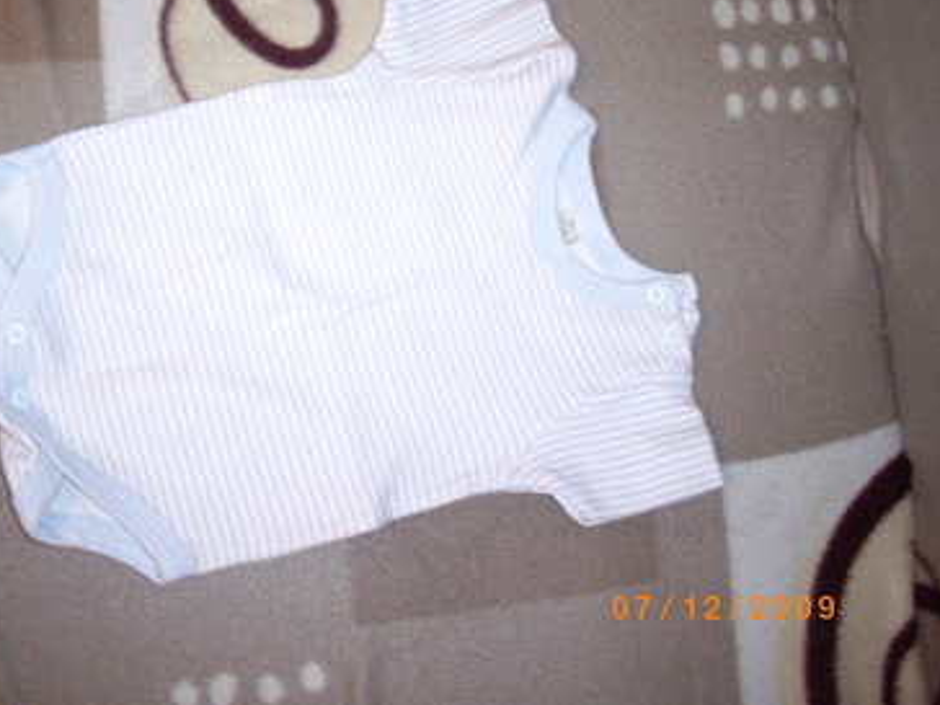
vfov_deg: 30.8
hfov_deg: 40.3
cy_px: 271
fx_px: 1276
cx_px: 374
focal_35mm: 47
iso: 400
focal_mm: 7.9
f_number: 2.8
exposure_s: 1/40
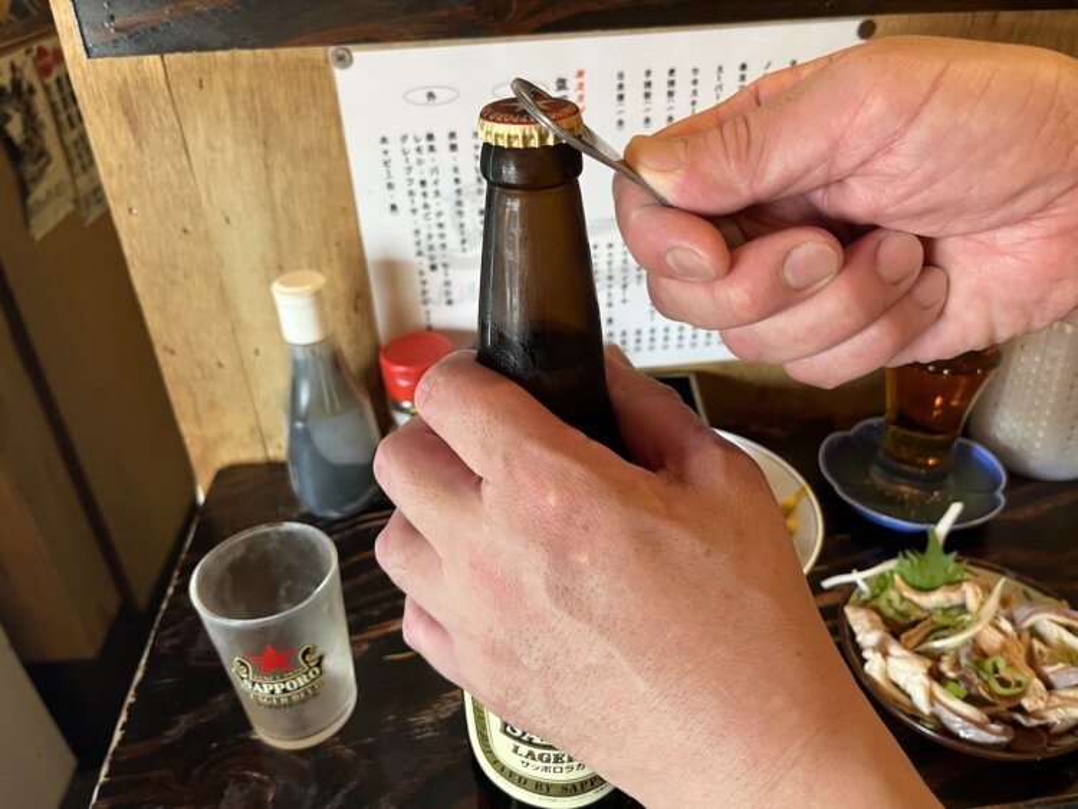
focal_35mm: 26
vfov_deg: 53.1
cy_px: 404
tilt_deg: -32.5
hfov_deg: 67.3
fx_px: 810
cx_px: 539
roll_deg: +3.7
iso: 160
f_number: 1.6
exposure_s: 1/53
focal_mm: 5.1
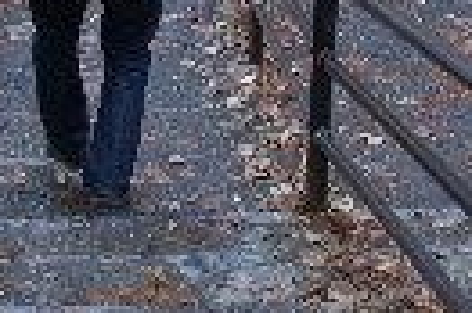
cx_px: 222
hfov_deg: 14.0
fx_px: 1925
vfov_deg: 9.3
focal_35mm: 147
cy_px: 9
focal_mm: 28
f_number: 4
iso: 100
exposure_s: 1/50
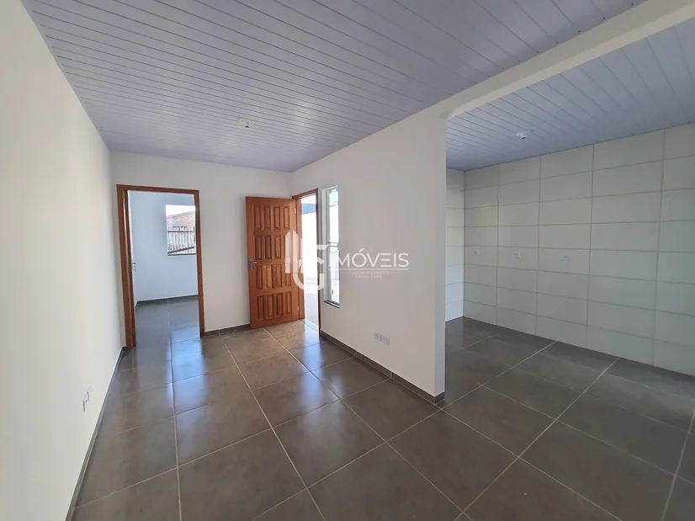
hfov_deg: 106.2
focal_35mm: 13
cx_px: 348
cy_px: 260
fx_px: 261
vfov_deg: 89.9
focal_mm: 1.74
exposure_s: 1/60
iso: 125
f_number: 2.2
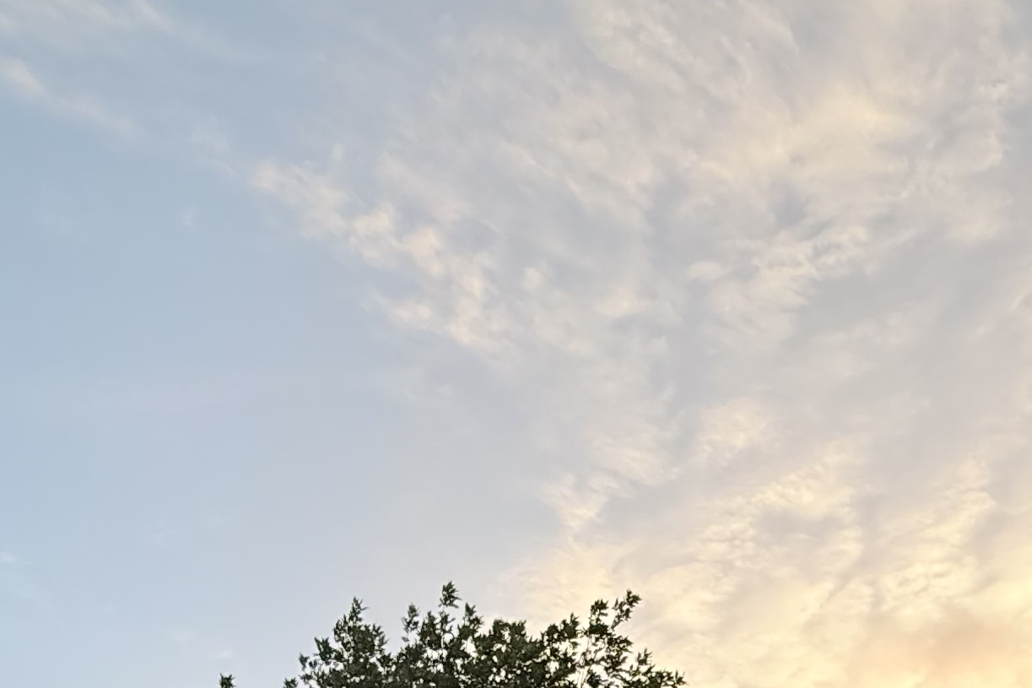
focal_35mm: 48
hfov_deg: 41.0
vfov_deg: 21.0
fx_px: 1376
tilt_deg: +5.0
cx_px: 592
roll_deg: -2.0
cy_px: 1178
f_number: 2.2
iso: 80
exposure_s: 1/236
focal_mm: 2.22
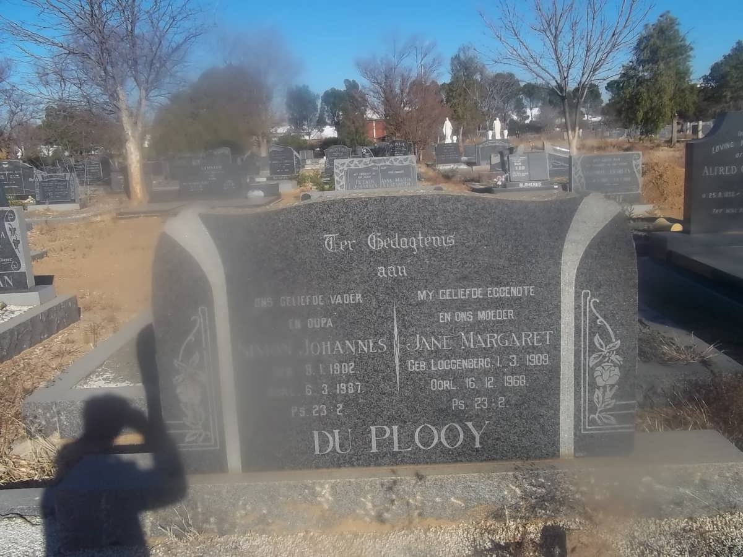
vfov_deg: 44.2
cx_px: 372
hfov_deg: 56.8
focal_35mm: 32
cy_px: 278
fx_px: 687
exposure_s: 1/500
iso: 80
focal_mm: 5.7
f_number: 5.5
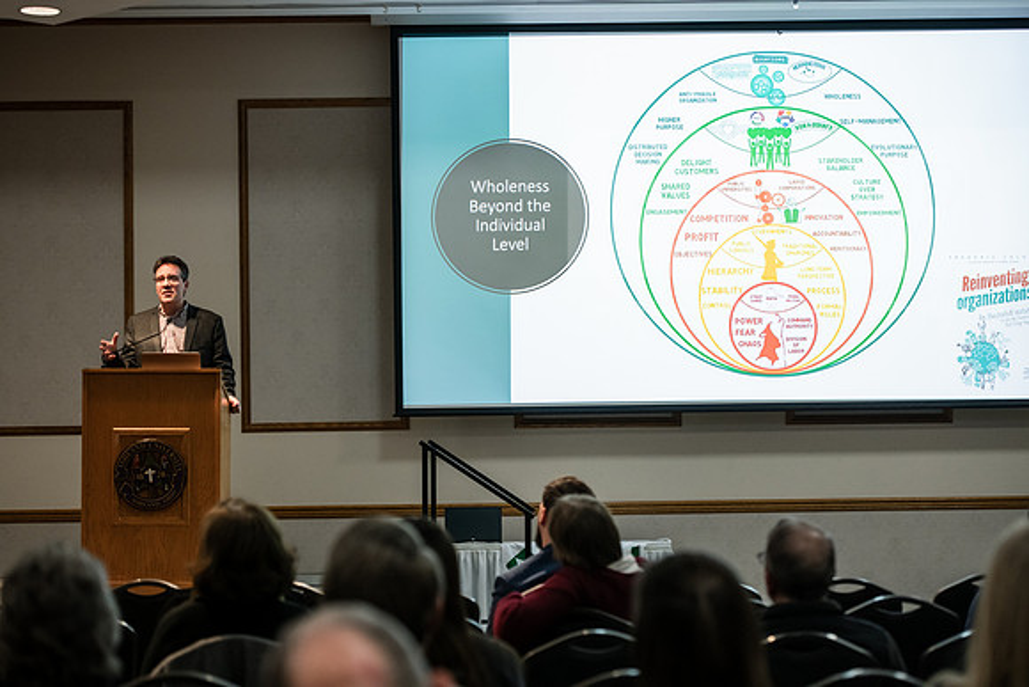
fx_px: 2344
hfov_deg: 24.8
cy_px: 344
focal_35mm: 82
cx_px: 514
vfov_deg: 16.7
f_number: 3.5
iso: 1250
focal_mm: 82
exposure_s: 1/200
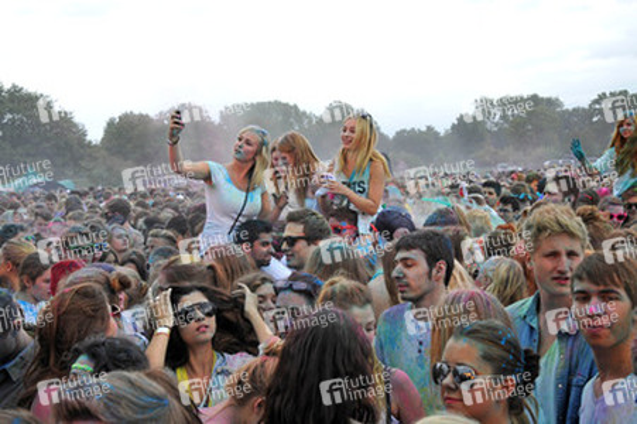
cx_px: 318
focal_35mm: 57
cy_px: 212
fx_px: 1008
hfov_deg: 35.1
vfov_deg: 23.7
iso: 200
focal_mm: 38
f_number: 7.1
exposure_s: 1/200
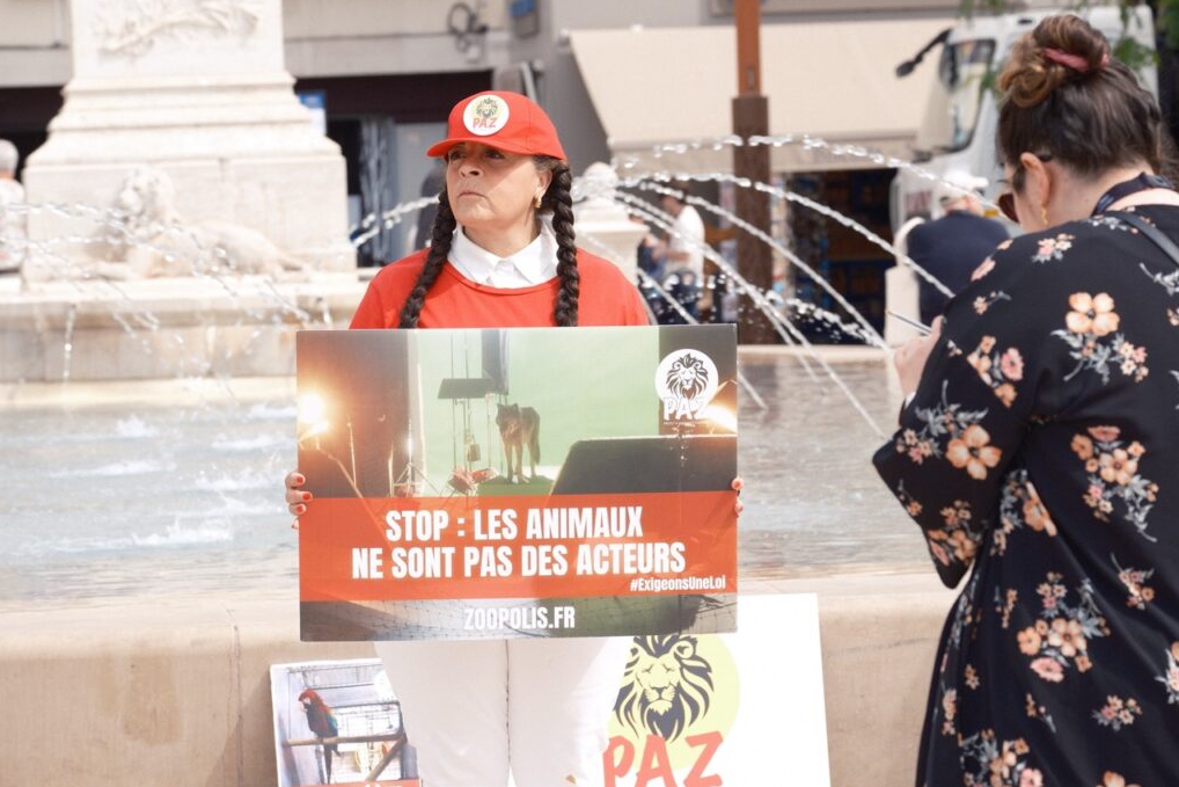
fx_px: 5732
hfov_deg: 11.7
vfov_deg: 7.8
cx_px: 587
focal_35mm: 175
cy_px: 393
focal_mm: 115.9
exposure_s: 1/250
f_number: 8
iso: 250
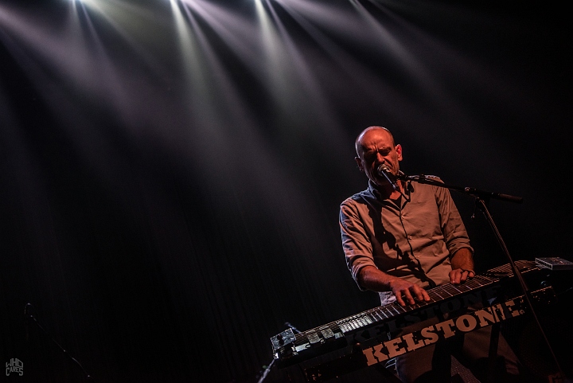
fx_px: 764
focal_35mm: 48
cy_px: 192
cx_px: 286
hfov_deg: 41.1
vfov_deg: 28.1
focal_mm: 48
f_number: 2.8
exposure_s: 1/80
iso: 800
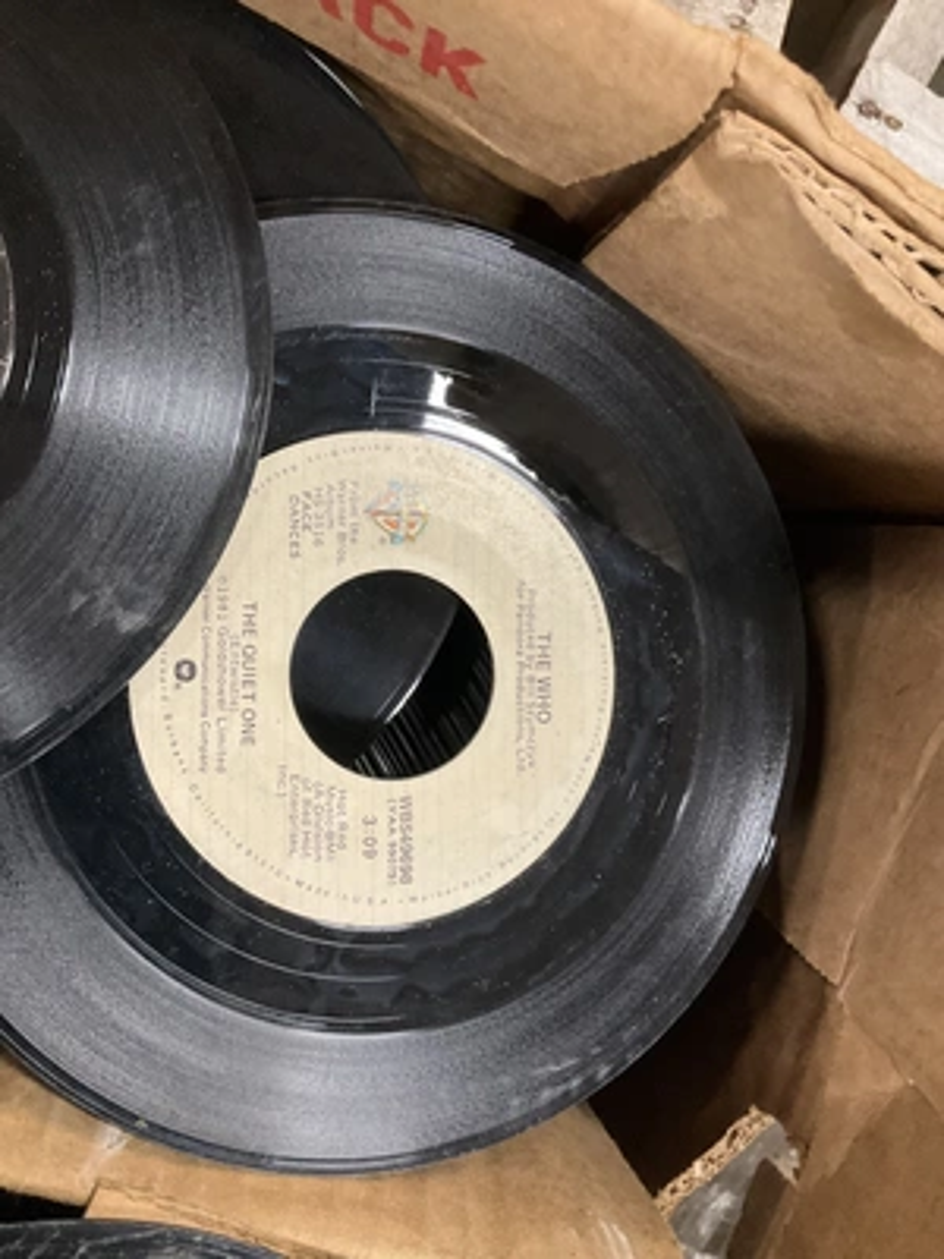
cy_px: 630
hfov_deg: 48.2
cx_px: 472
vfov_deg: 61.7
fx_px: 1054
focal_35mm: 29
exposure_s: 1/40
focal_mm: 3
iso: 200
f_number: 1.8
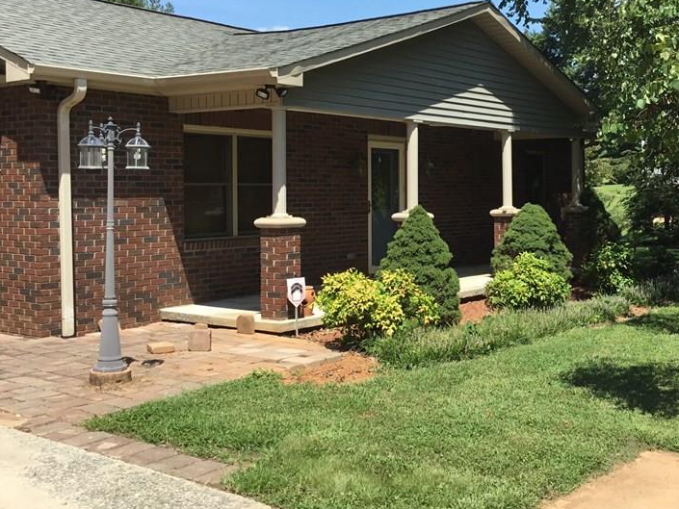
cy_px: 191
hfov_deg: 41.5
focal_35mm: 45
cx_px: 458
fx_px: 883
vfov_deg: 32.0
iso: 25
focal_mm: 3.3
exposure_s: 1/916
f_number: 2.4
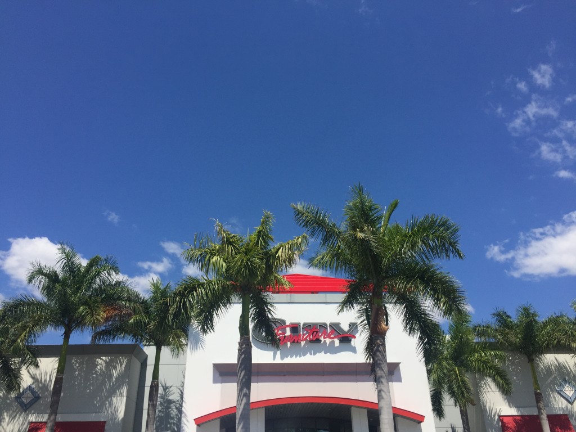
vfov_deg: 48.2
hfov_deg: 61.7
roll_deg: +0.0
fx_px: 483
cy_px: 216
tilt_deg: +27.7
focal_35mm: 29
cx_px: 288
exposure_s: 1/3597
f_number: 2.2
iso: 32
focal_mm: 4.15
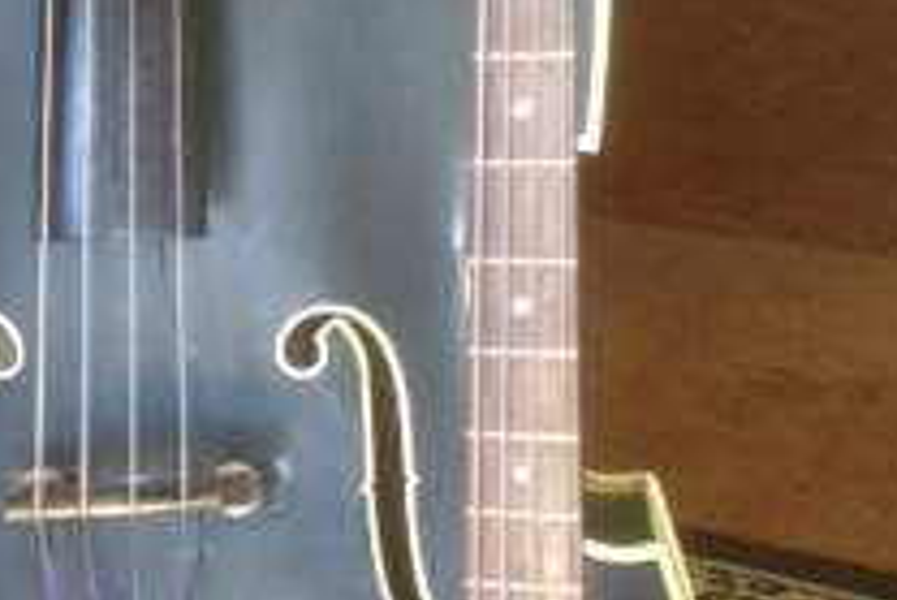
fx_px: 2793
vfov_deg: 12.1
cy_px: 570
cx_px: 95
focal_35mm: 112
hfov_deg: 18.0
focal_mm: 4.28
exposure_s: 1/20
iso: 200
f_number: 2.4
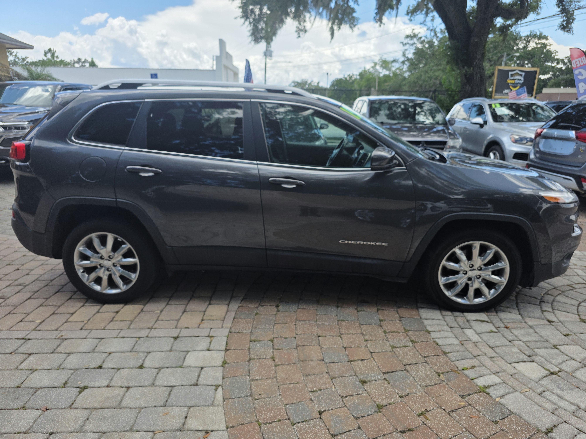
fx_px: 389
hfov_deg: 73.9
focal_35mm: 23
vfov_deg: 58.9
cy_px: 220
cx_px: 293
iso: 80
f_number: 1.7
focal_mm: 6.3
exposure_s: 1/4434
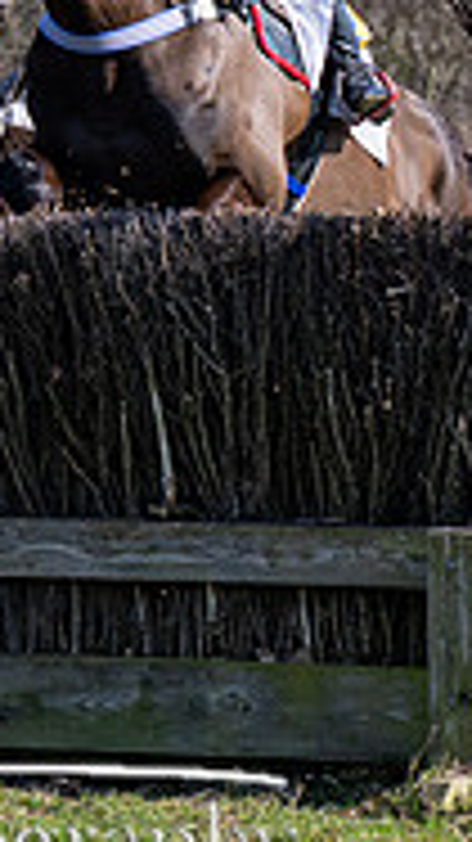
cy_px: 110
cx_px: -966
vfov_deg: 5.6
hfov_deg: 3.1
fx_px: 8511
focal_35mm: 382
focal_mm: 70
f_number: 4
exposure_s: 1/2000
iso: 200
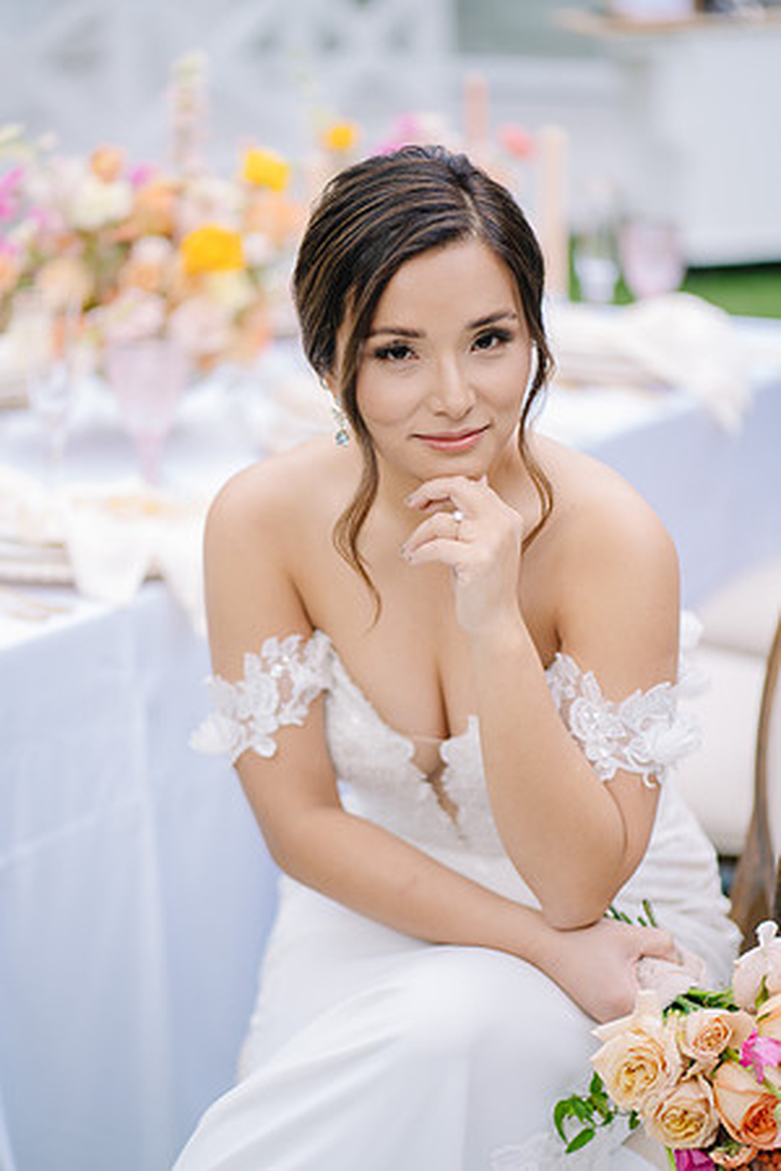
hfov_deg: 16.1
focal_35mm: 85
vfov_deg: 23.9
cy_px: 586
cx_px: 390
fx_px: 2766
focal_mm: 85
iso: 50
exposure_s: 1/160
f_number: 2
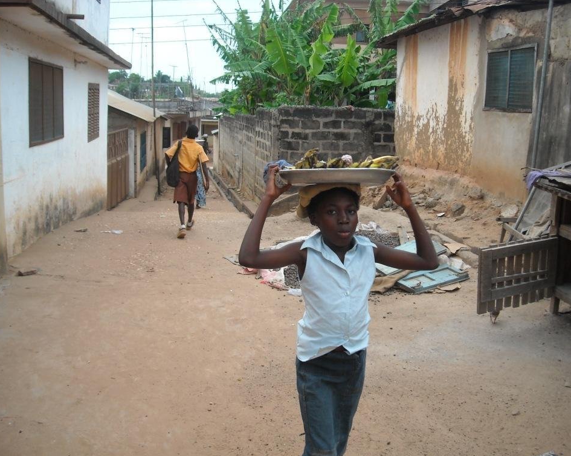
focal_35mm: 37
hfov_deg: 49.1
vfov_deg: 40.1
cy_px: 230
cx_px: 283
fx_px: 625
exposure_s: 1/218
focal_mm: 5.7
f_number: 2.8
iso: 64
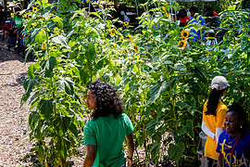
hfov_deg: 24.5
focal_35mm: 77
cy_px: 3
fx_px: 535
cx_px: 275
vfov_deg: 17.3
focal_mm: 34
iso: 500
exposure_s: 1/1250
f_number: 3.5
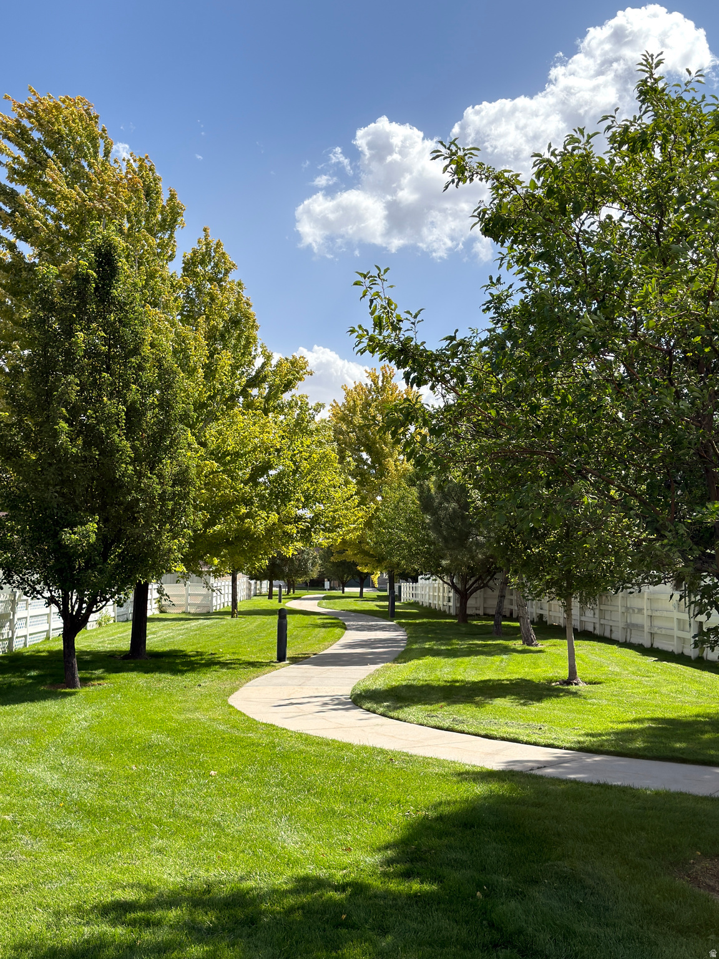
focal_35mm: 43
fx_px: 1191
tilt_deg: +4.8
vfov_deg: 43.9
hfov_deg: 33.6
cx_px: 360
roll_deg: -0.8
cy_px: 480
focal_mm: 6.76
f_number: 1.78
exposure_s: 1/4098
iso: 100
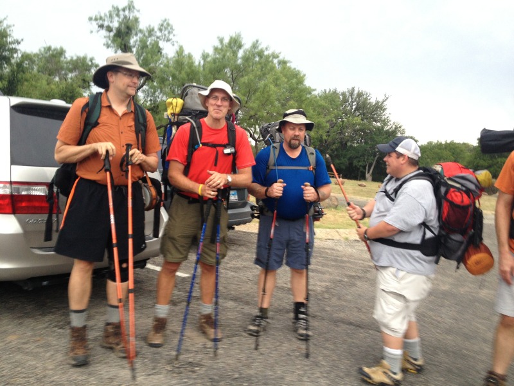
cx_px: 257
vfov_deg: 40.7
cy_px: 193
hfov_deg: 52.6
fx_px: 520
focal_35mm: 35
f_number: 2.4
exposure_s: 1/60
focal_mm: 4.28
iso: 64
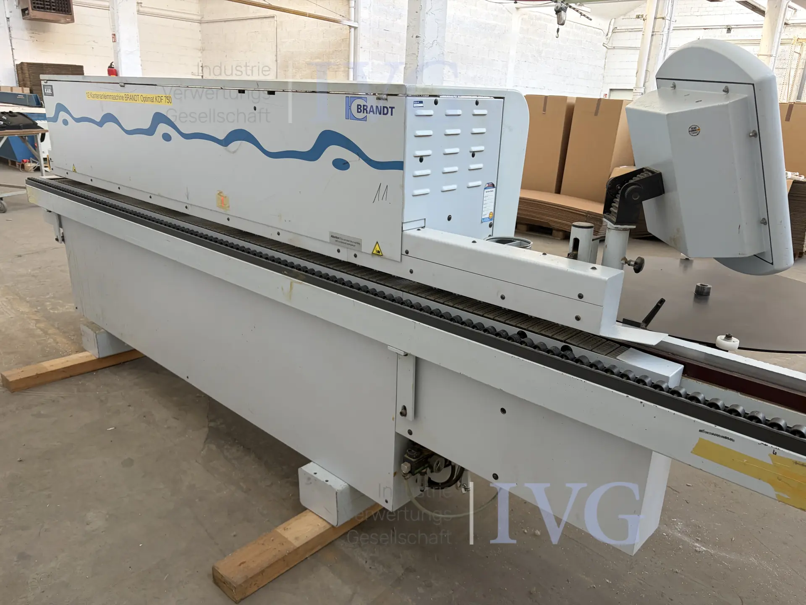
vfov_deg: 53.1
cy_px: 302
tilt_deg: -17.1
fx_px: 605
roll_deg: -2.2
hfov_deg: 67.3
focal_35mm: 26
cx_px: 403
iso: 125
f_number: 1.6
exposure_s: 1/120
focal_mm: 5.96
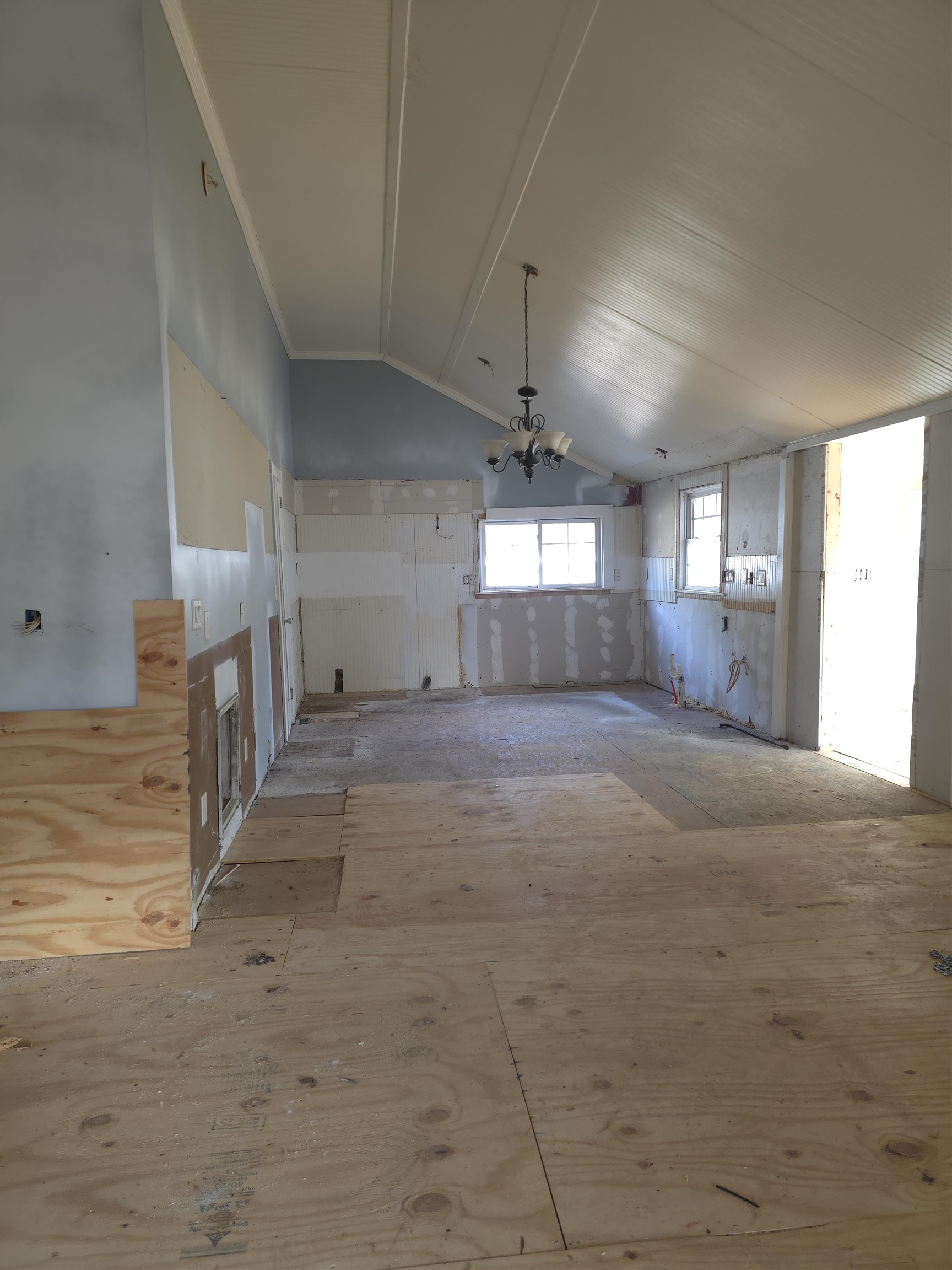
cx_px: 476
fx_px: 843
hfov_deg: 58.9
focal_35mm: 23
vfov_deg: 73.9
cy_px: 635
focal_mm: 6.3
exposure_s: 1/60
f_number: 1.7
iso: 160
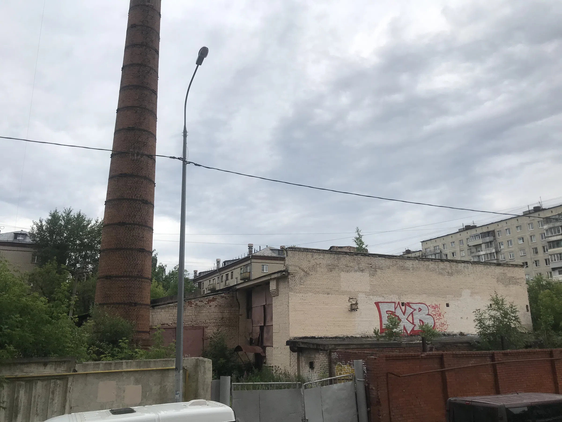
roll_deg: +1.5
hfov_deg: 63.4
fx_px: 455
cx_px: 281
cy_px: 211
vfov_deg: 49.7
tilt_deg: +16.4
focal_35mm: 28
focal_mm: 3.99
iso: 20
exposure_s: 1/2037
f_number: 1.8
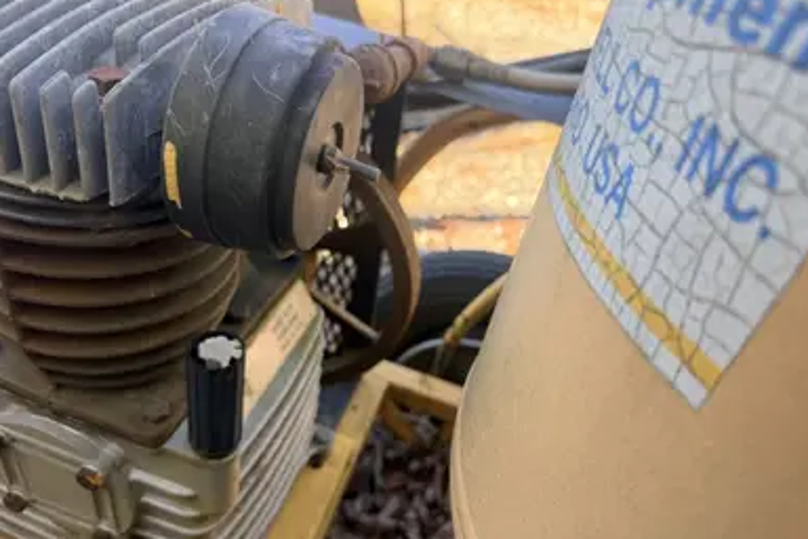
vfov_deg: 49.5
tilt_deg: -36.0
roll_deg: -1.9
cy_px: 284
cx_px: 419
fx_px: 584
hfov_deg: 69.4
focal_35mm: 26
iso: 80
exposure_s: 1/261
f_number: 1.78
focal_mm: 6.76
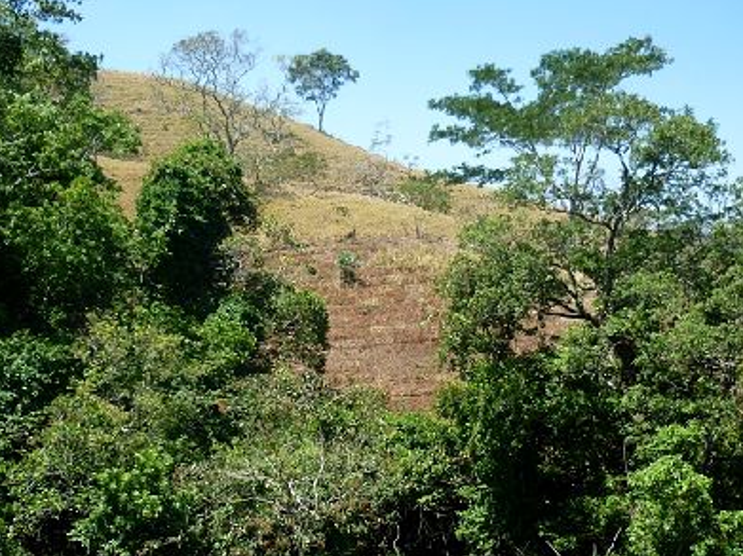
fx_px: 966
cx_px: 371
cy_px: 279
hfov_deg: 42.1
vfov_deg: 32.2
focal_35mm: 45
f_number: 2.8
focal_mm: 5.5
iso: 80
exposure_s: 1/800
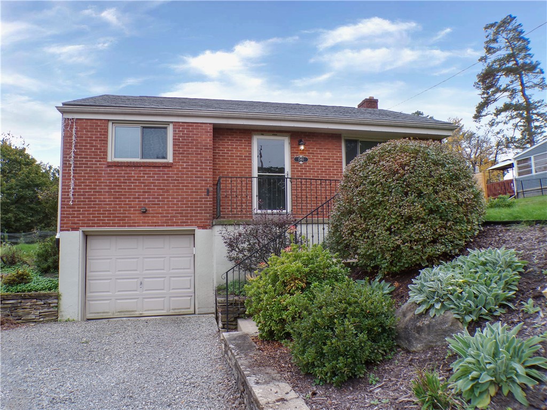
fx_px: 379
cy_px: 205
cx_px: 274
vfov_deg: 56.8
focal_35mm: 24
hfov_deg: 71.6
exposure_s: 1/80
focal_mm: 4.3
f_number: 4.4
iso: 100
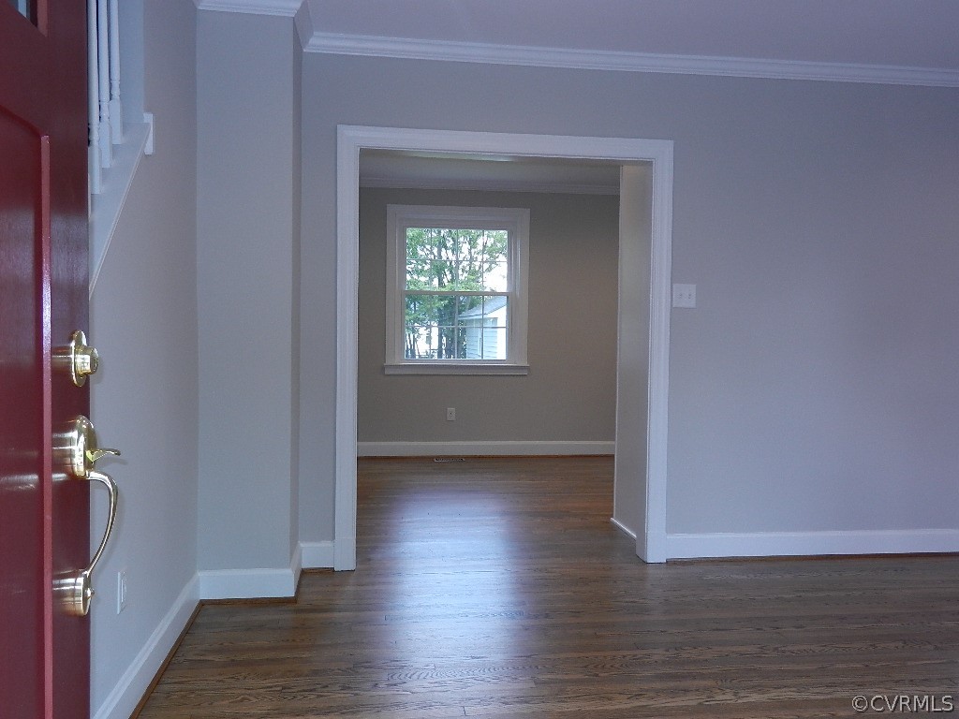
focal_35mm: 29
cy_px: 360
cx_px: 480
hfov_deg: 61.7
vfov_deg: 48.2
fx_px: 803
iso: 160
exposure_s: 1/60
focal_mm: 5.1
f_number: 3.6
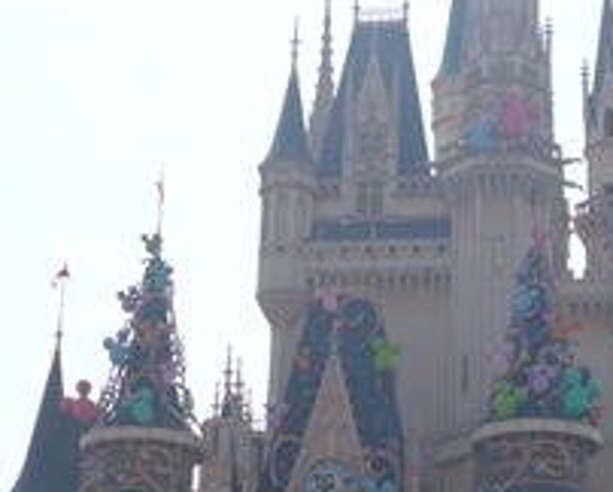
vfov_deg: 15.7
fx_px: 1780
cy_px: 371
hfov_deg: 19.4
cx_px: 454
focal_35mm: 98
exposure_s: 1/160
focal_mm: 7.9
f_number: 11
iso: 100
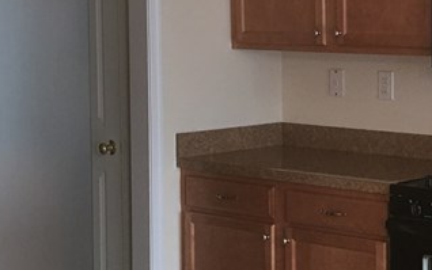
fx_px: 1166
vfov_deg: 13.2
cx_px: 401
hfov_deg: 20.5
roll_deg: -0.5
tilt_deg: -3.5
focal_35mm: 99
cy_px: 118
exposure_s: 1/30
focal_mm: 4.15
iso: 40
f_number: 2.2
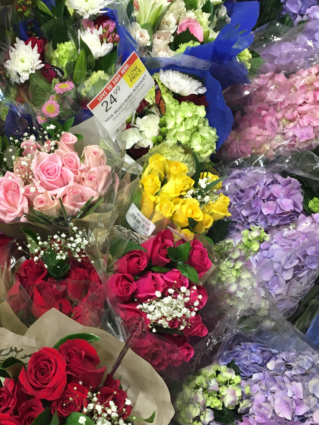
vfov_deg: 39.6
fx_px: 590
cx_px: 84
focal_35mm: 48
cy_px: 240
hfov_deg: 29.8
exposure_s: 1/30
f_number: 2.2
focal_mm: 4.15
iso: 50
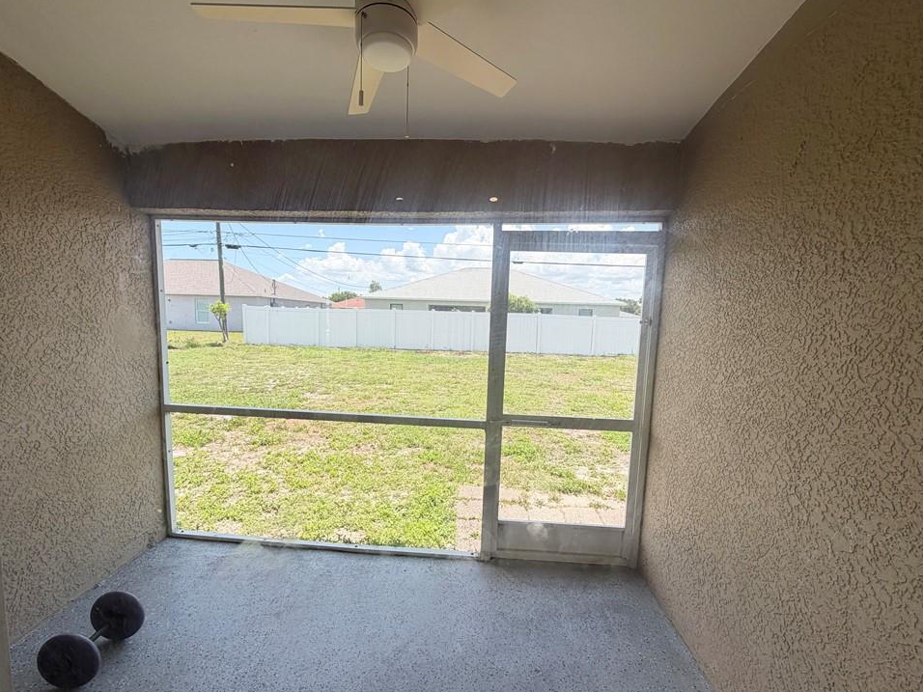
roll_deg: -2.2
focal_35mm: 15
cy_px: 358
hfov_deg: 98.1
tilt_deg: -6.6
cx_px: 449
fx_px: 400
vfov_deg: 81.7
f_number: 2.2
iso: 50
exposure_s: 1/502
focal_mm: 2.22
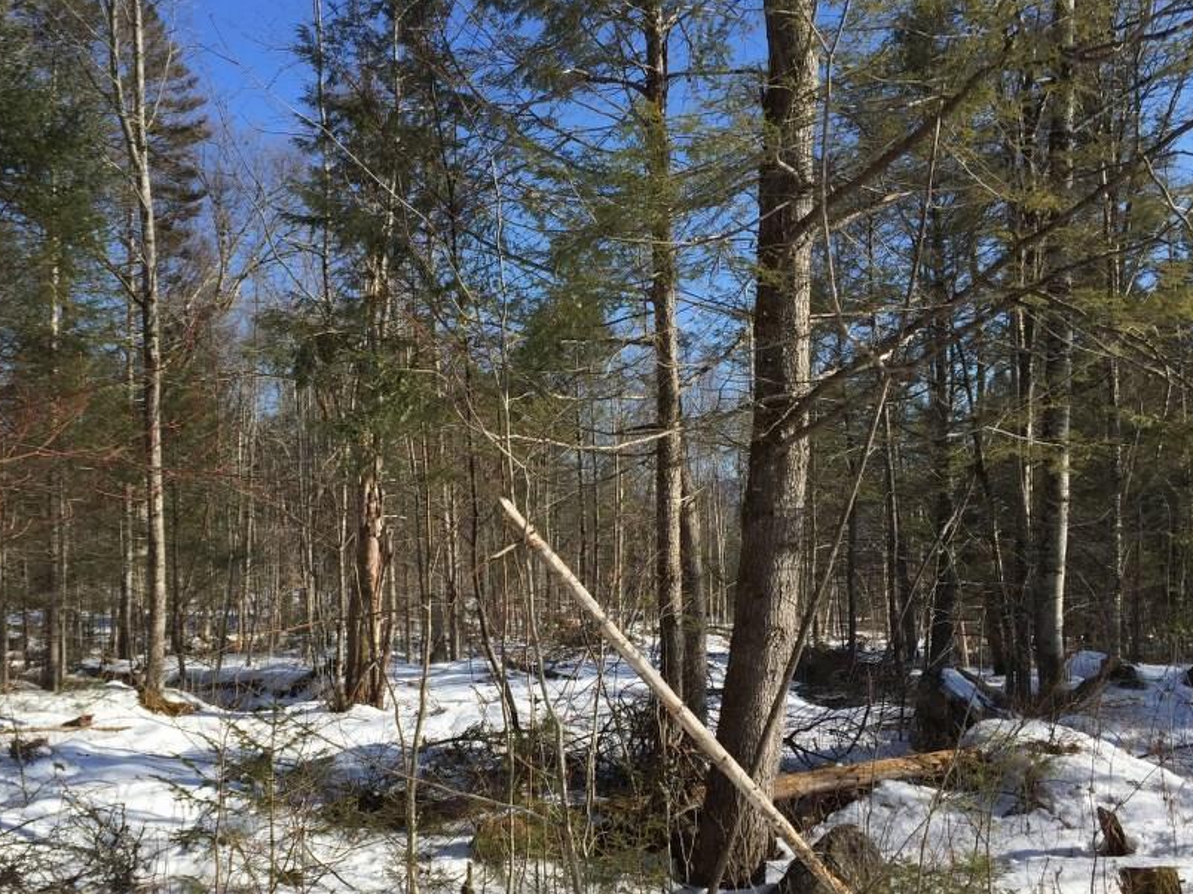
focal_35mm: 37
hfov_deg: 49.8
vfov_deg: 38.6
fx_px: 1275
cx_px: 478
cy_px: 517
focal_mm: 4.15
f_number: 2.2
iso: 32
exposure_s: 1/2083
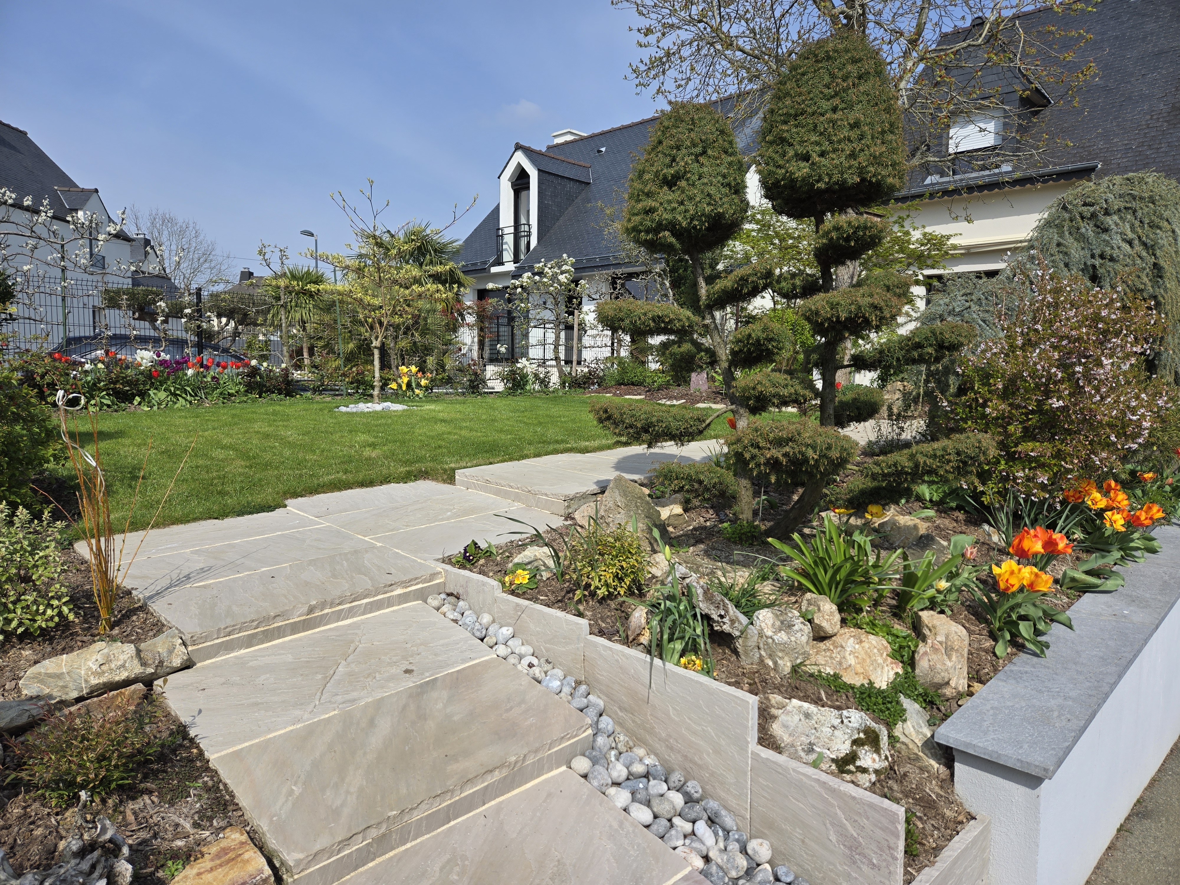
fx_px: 784
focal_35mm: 23
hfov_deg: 73.9
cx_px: 590
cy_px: 442
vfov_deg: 58.9
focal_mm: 5.4
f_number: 1.8
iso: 25
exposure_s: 1/2921
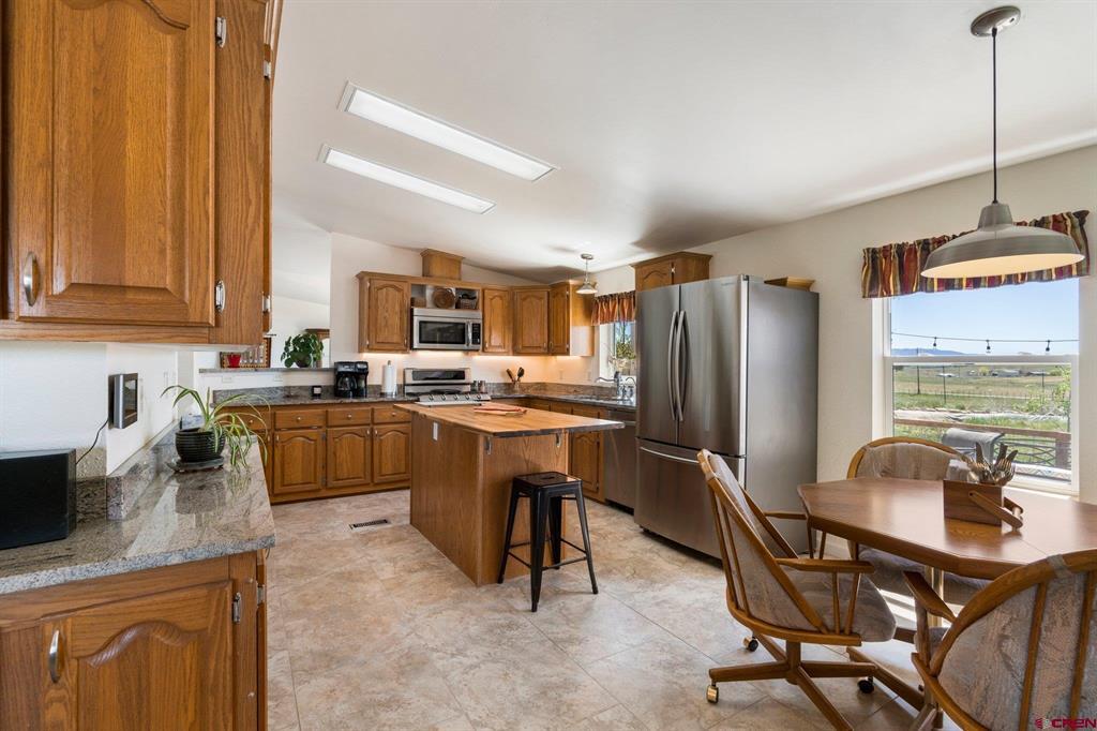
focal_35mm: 16
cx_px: 548
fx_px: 487
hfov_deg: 96.8
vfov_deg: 73.7
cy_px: 366
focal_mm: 16
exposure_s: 1/6
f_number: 8
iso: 400
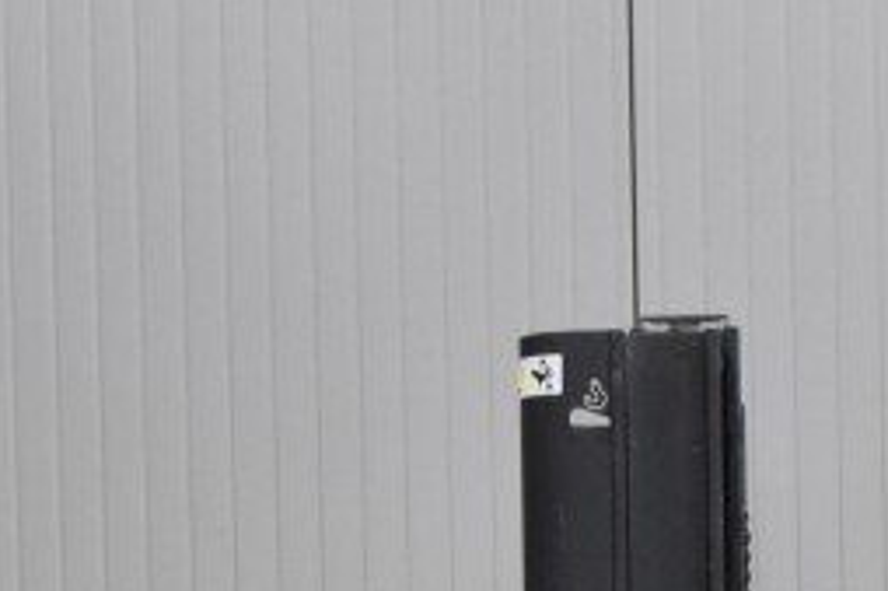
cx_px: 720
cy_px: 1220
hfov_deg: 14.4
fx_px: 3500
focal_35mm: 142
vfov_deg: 9.0
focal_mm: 20
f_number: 5
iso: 1600
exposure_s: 1/30
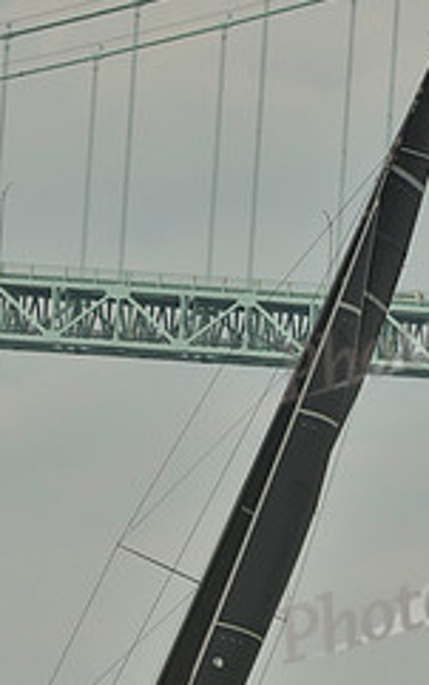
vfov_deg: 3.0
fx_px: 13277
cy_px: 779
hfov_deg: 1.9
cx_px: 132
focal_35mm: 711
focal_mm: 290
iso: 280
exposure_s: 1/1000
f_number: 10
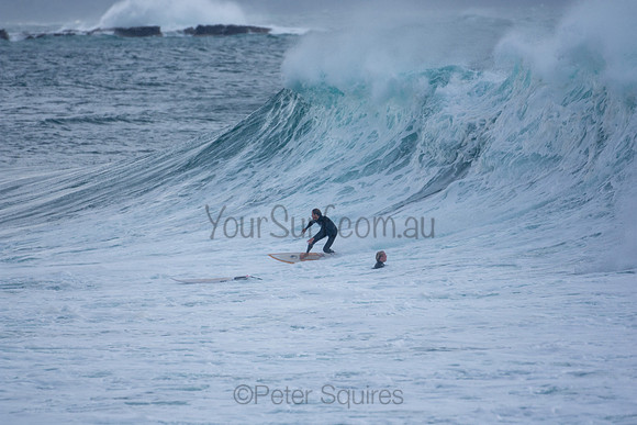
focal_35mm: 720
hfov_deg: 2.9
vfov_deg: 1.9
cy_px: 212
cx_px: 318
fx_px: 12742
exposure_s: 1/1250
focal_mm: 480
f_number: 5.6
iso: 220
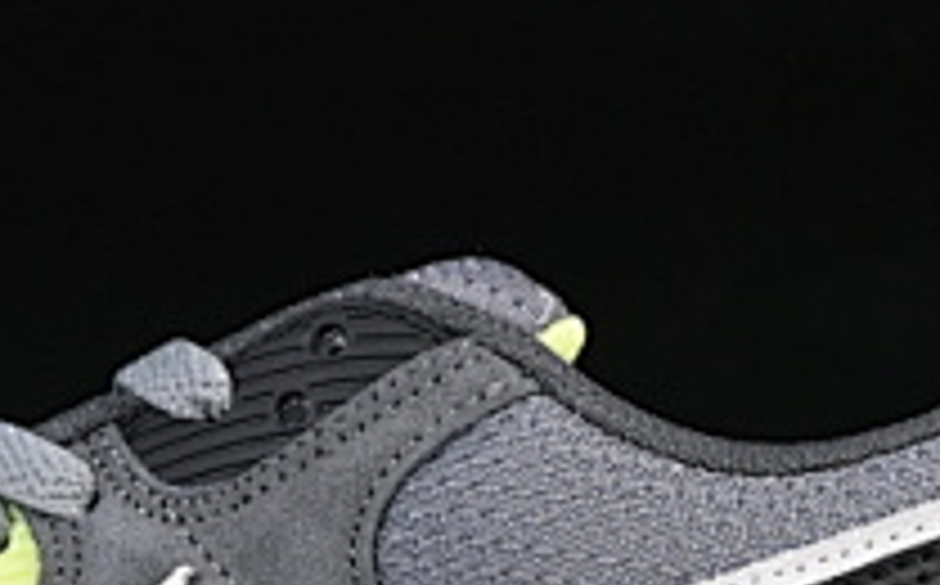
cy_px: 569
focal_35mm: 293
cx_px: 175
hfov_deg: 7.2
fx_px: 7496
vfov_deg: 4.5
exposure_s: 1/60
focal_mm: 50
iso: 160
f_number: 6.3
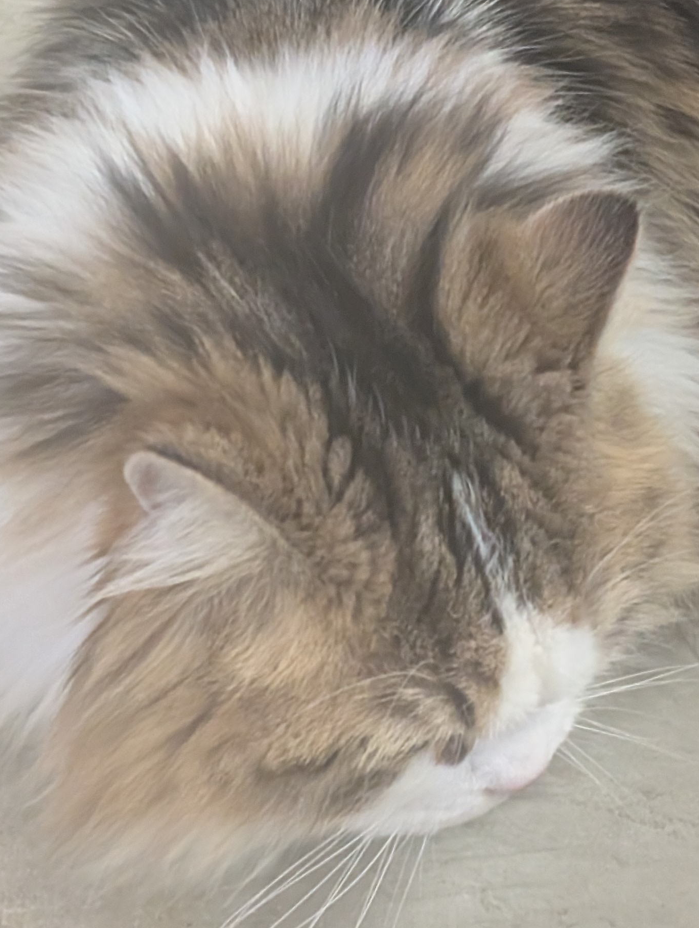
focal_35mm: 110
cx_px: 381
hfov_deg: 13.5
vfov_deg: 17.8
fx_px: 2954
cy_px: 278
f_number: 1.68
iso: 1134
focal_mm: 6.9
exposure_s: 1/150
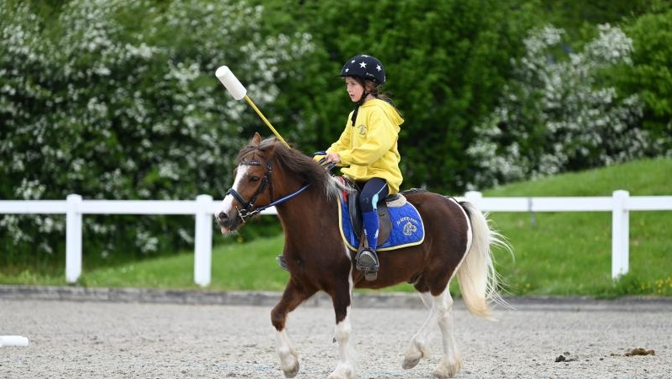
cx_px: 336
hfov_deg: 7.9
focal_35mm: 273
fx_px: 4866
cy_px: 199
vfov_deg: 4.5
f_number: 5
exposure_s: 1/1250
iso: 450
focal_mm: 260
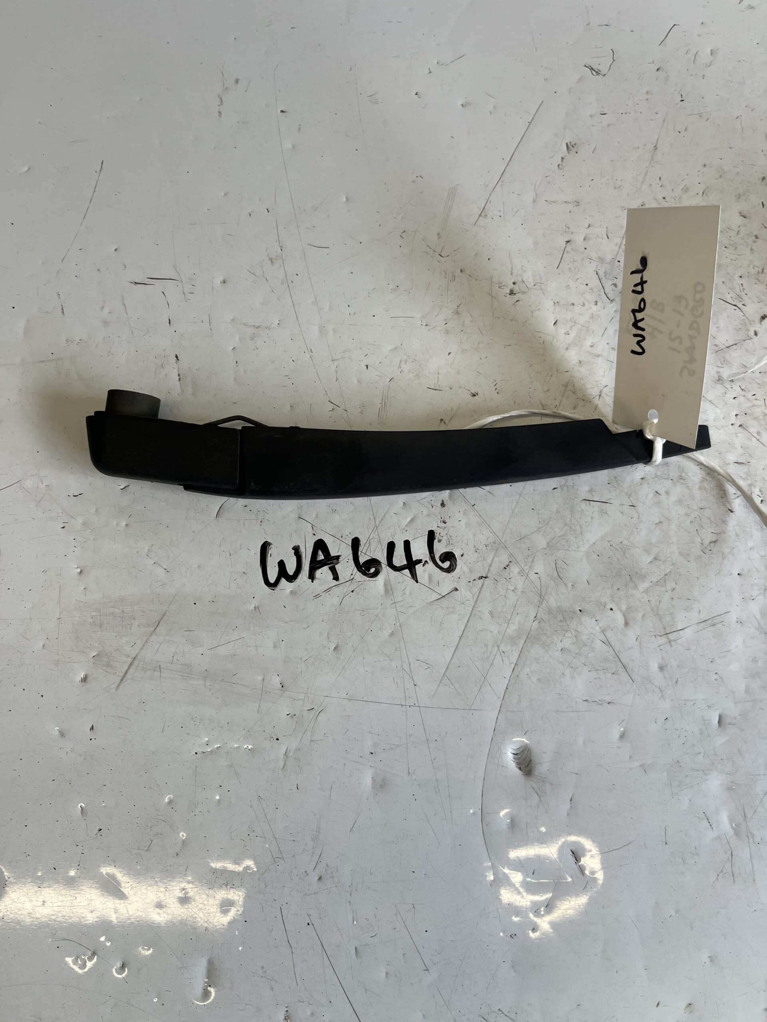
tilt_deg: -73.9
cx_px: 384
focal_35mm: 26
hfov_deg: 53.1
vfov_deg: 67.3
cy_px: 511
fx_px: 768
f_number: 1.6
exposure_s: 1/100
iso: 40
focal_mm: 5.1
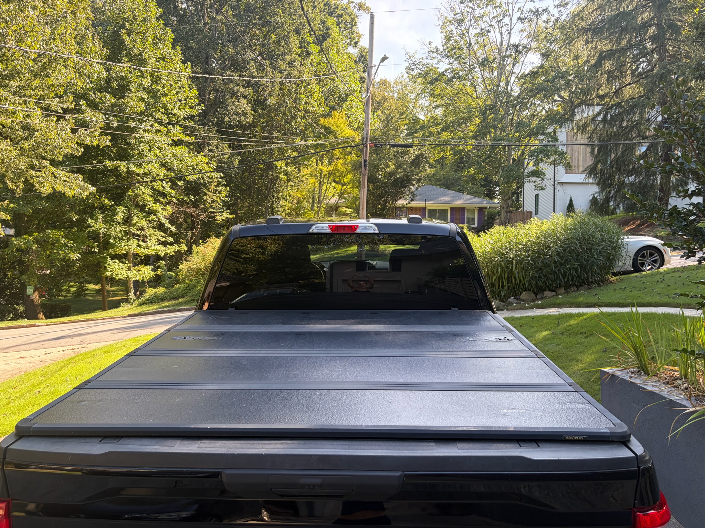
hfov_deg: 67.3
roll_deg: -1.9
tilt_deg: +2.1
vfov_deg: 53.1
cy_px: 264
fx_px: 530
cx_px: 352
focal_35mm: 26
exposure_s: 1/307
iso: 40
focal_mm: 5.96
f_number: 1.6
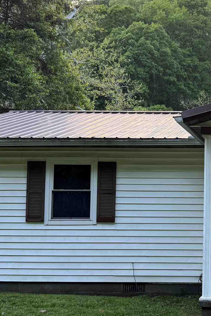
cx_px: 243
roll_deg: -0.6
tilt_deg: +4.2
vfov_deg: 35.0
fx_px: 501
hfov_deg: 22.2
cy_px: 187
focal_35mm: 57
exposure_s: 1/237
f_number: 1.78
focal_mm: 6.76
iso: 160
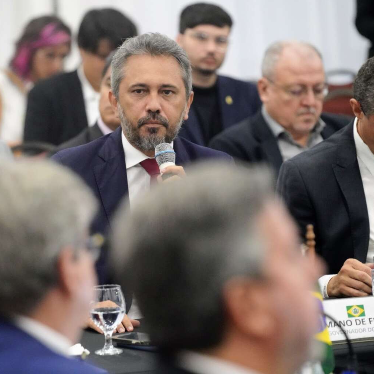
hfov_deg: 7.3
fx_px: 2909
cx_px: 104
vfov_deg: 7.4
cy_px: 187
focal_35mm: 238
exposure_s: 1/125
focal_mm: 186
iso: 8000
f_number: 4
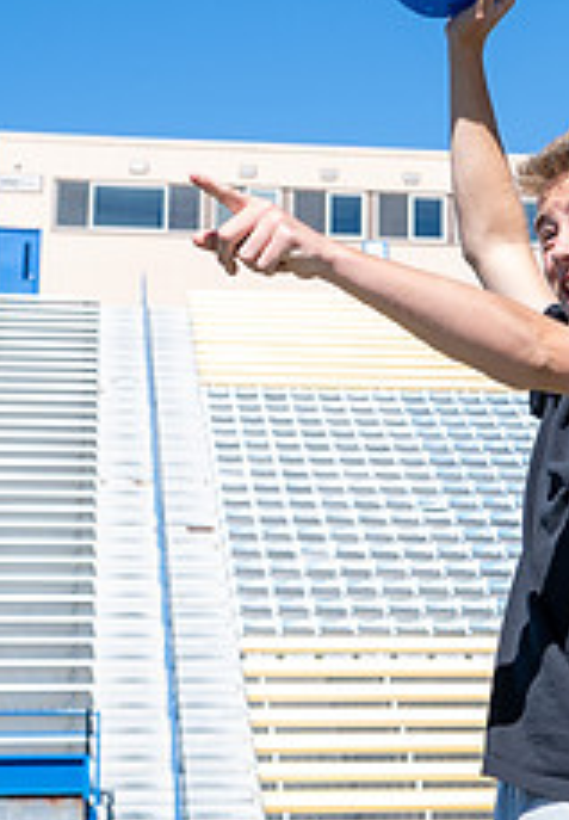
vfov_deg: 18.7
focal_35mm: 107
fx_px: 2467
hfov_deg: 12.9
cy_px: 198
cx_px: 648
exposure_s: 1/640
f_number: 4
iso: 100
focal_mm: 26.5
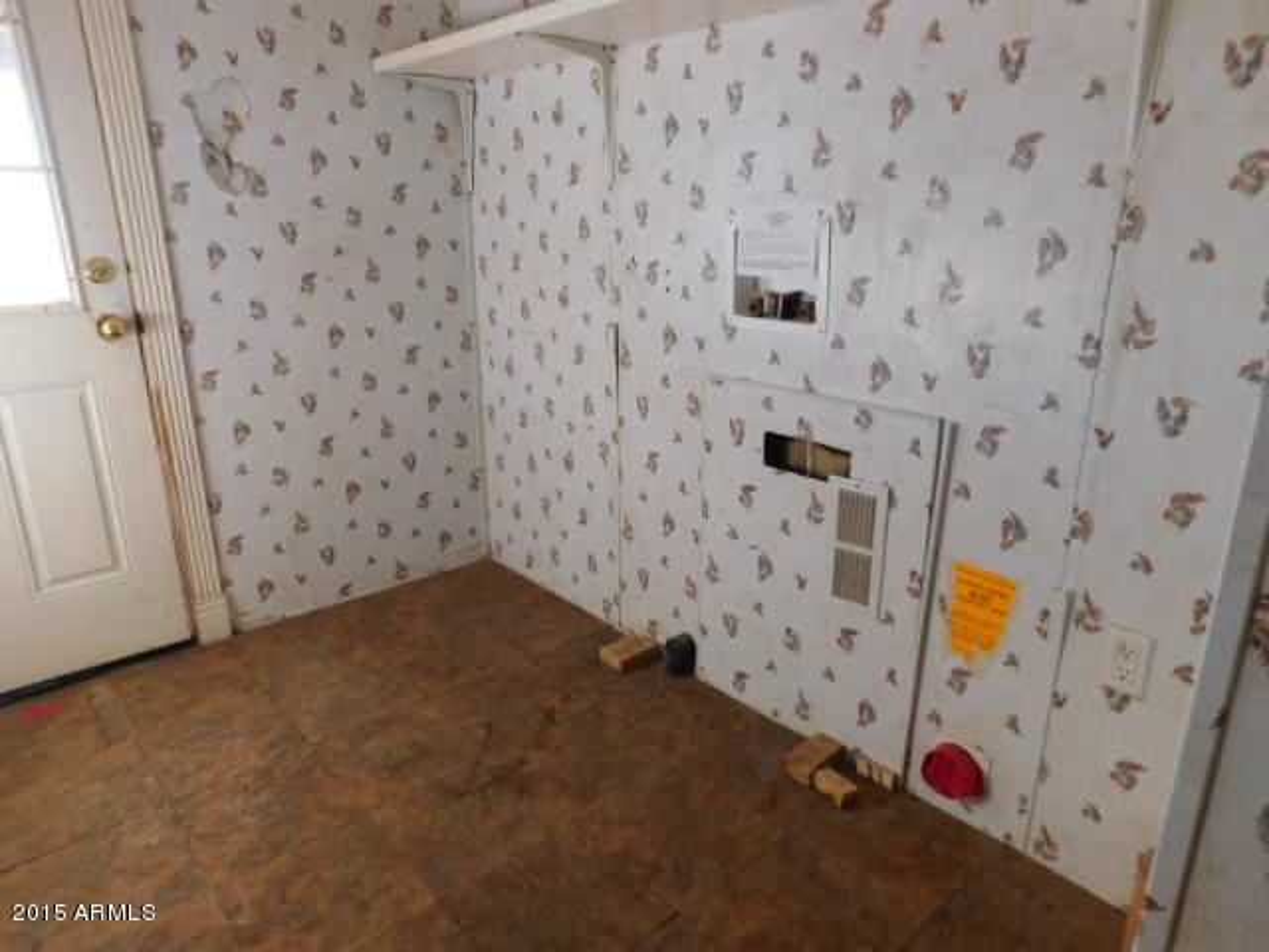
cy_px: 476
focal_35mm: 23
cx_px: 634
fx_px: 843
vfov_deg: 58.9
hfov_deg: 73.9
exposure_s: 1/50
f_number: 3
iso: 125
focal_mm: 4
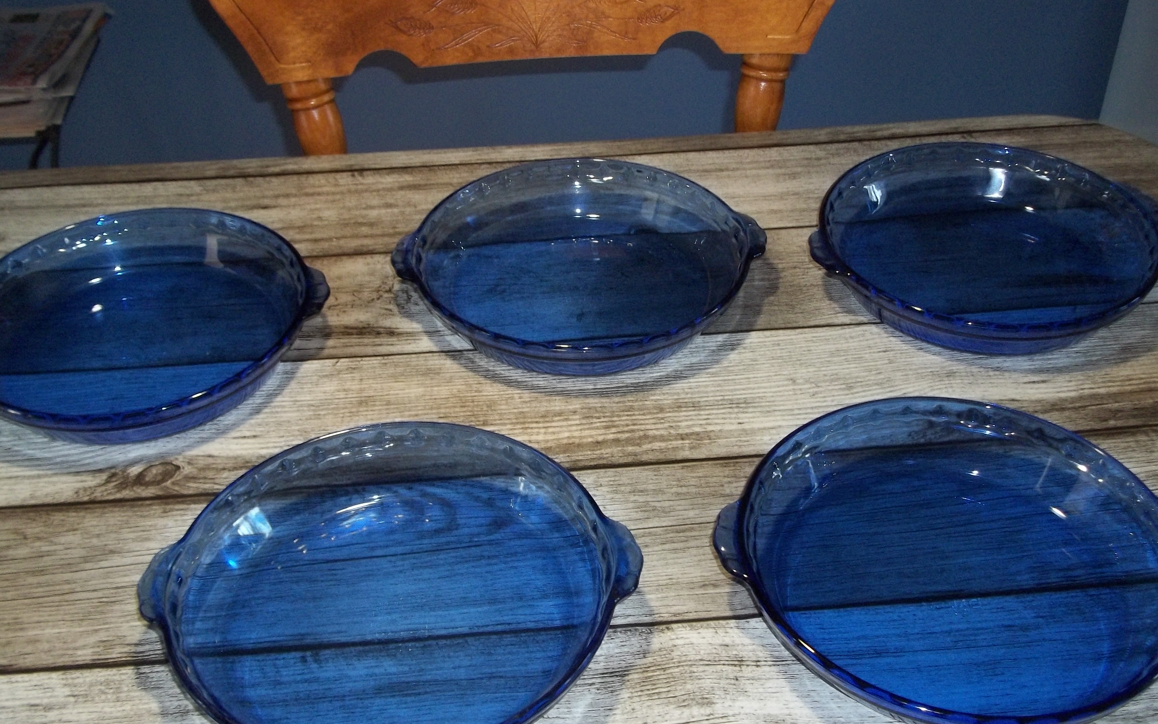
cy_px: 428
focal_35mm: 40
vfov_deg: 31.9
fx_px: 1262
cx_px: 574
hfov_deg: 49.3
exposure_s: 1/30
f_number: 2.9
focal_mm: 5.7
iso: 160
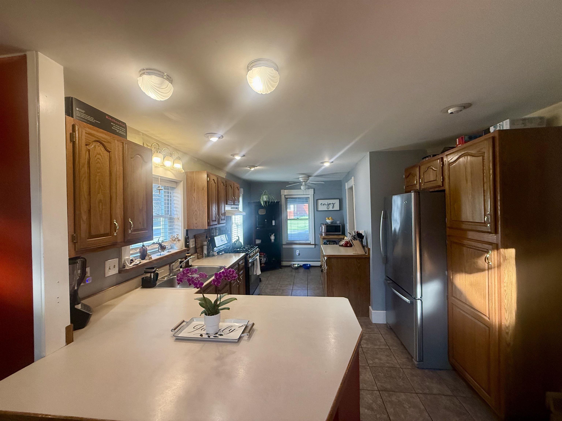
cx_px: 281
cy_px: 210
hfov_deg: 102.1
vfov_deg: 85.7
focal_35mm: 14
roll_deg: +1.5
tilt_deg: +0.8
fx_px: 227
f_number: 2.2
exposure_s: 1/120
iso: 250
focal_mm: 2.22
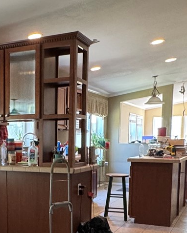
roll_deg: -0.2
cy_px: 180
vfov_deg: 33.3
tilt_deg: -7.5
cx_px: 10
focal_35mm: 55
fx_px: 380
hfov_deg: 26.5
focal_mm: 2.22
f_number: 2.2
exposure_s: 1/60
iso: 320
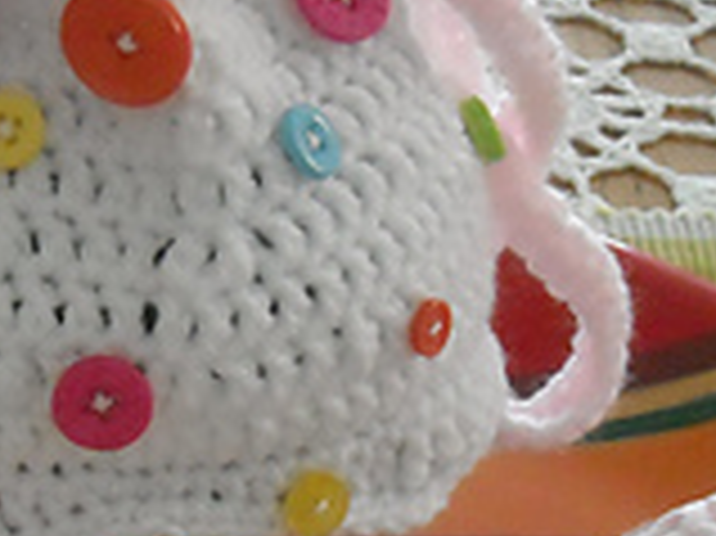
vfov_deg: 13.4
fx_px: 2274
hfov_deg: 17.6
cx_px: 54
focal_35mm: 110
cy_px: 435
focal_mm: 5.7
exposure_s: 1/109
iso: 800
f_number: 2.8
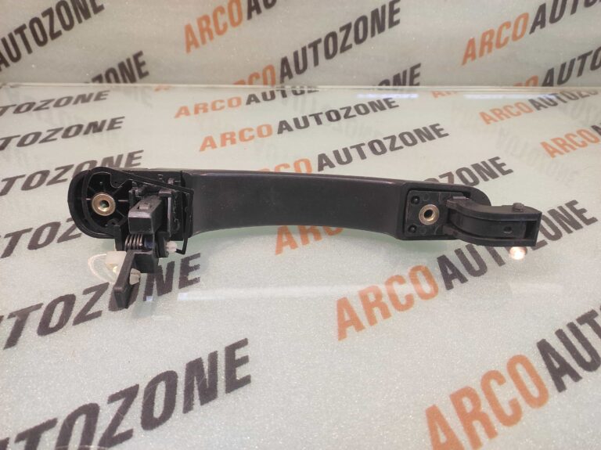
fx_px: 295
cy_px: 225
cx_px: 300
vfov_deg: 74.7
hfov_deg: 91.1
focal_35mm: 17
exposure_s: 1/33
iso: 194
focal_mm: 4.74
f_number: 1.79
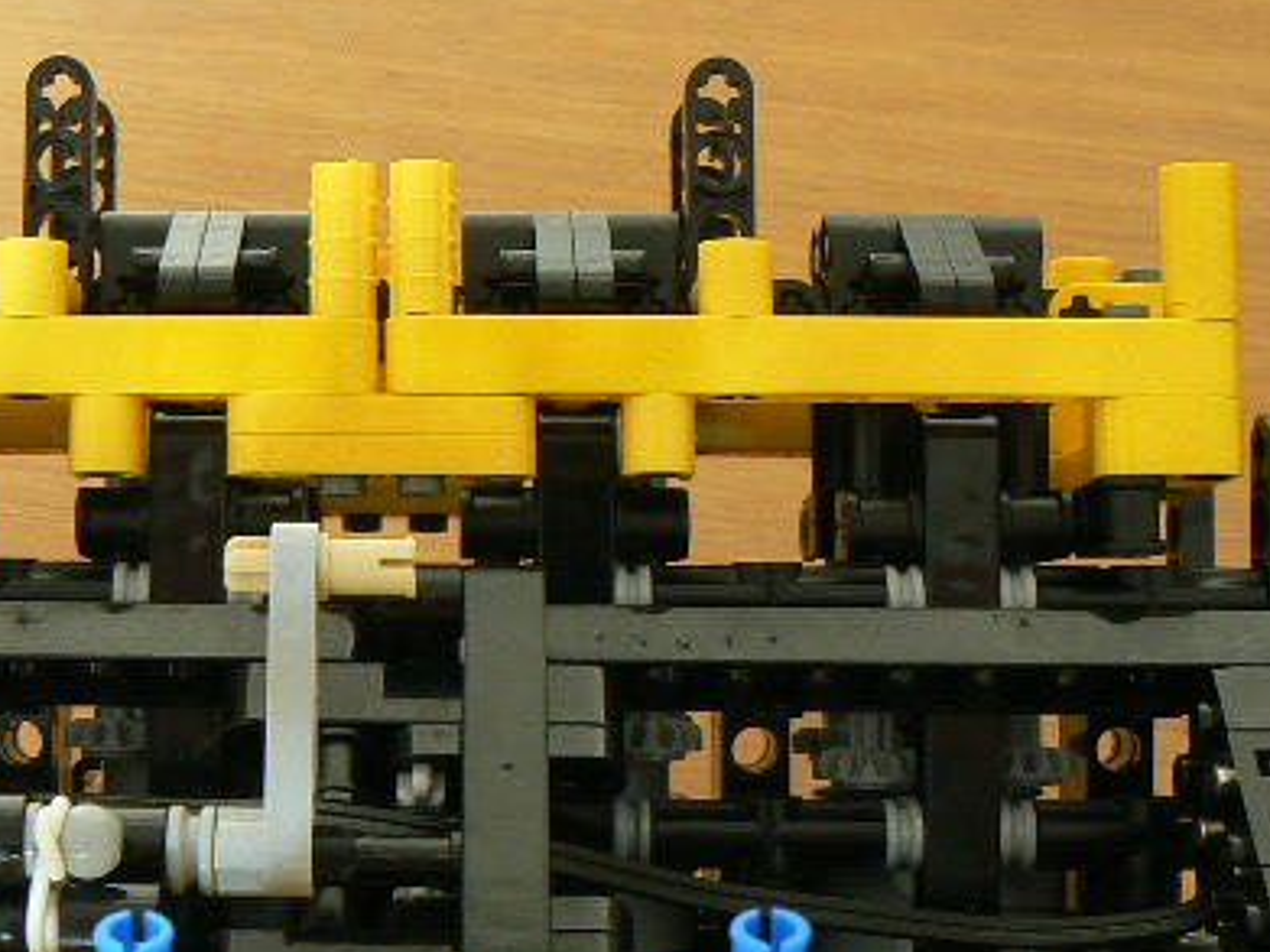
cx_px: 438
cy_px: 370
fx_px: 2641
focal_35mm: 72
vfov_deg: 20.4
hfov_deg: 26.9
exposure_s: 1.3
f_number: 4
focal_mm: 6
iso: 100
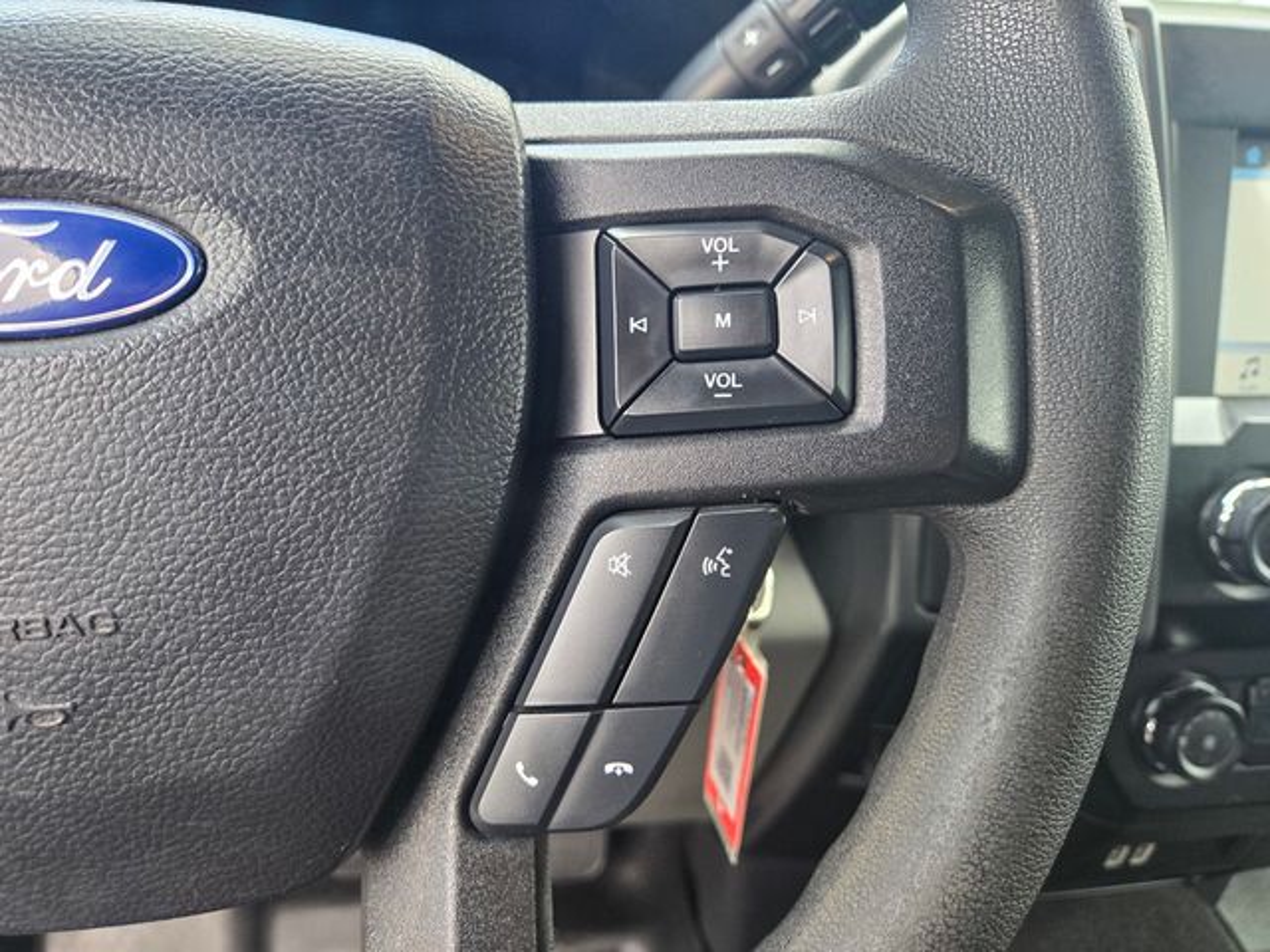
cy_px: 476
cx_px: 635
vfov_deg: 58.9
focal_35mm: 23
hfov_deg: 73.9
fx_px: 844
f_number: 1.8
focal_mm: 5.4
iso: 160
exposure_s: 1/180
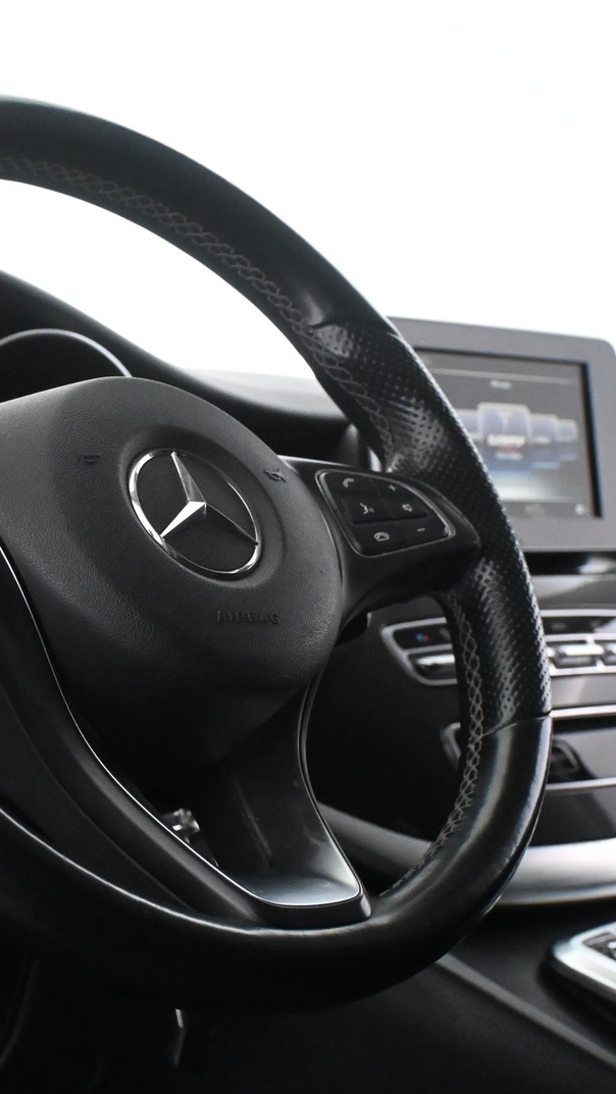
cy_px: 545
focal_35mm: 69
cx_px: 139
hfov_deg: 17.4
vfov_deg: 30.7
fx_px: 1996
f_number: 4.8
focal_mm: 29
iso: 7200
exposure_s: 1/60
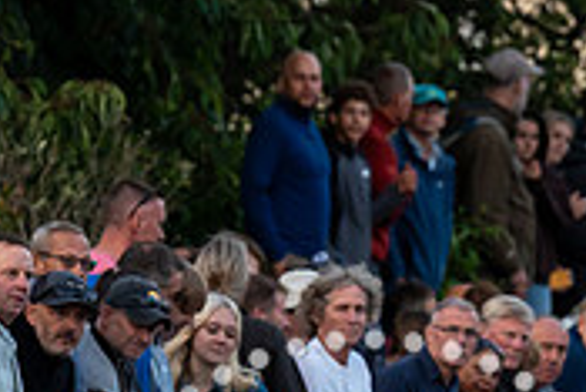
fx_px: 12218
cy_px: 724
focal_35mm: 750
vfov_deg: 1.8
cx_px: 806
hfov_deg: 2.7
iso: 1000
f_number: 3.5
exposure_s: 1/800
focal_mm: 149
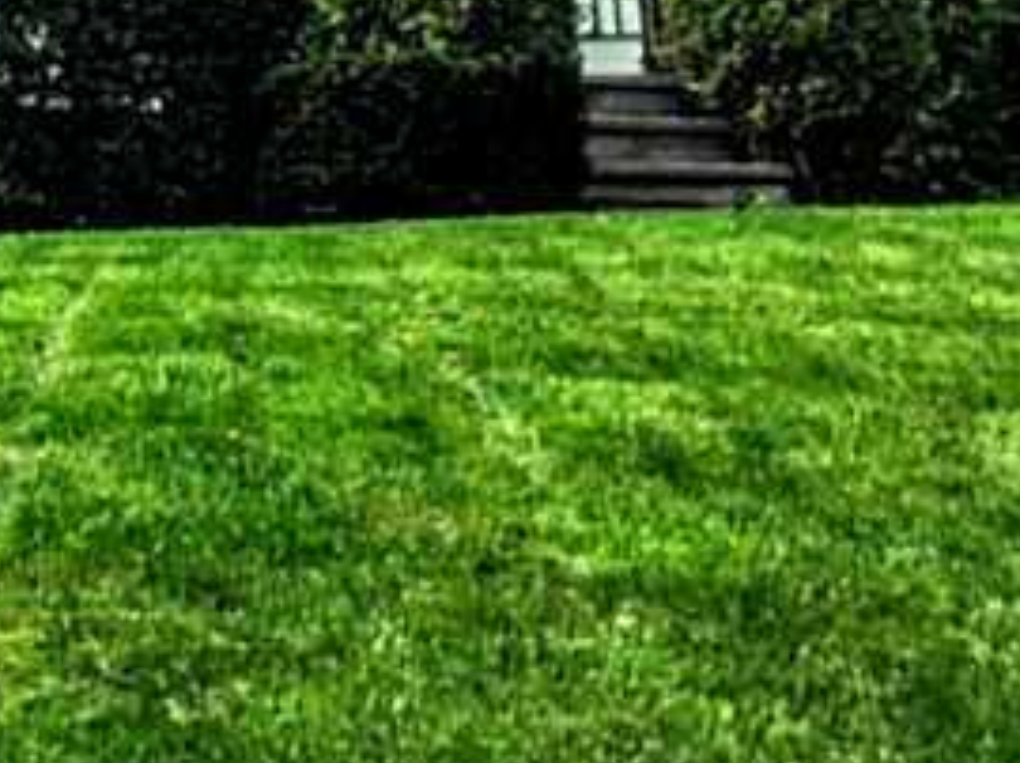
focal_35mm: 86
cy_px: -253
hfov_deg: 20.2
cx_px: -419
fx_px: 2532
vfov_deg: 16.2
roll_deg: -0.2
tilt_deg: +12.9
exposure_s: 1/1130
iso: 32
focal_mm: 4.15
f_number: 2.2
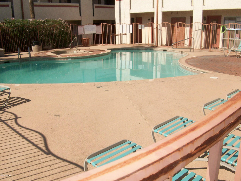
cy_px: 90
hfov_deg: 54.0
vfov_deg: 41.8
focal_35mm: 34
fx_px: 237
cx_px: 120
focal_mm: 5.7
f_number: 5.5
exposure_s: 1/492
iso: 64
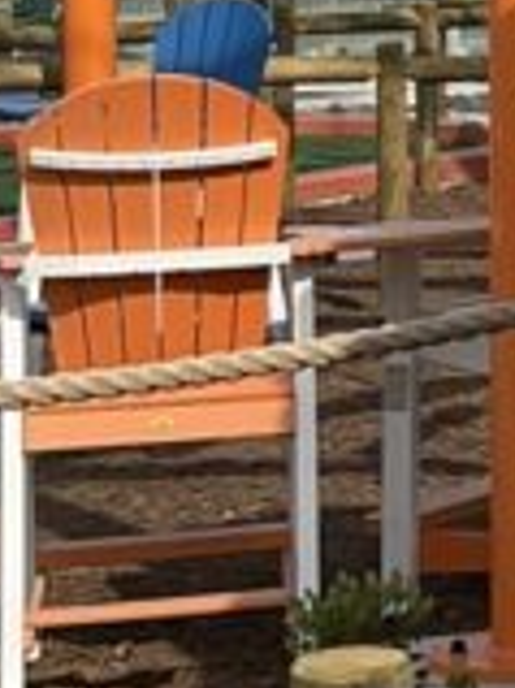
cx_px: 1419
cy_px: 4
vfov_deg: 10.5
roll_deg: -0.8
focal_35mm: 187
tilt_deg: -2.7
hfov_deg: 7.2
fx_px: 3714
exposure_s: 1/1626
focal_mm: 3
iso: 16
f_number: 1.8
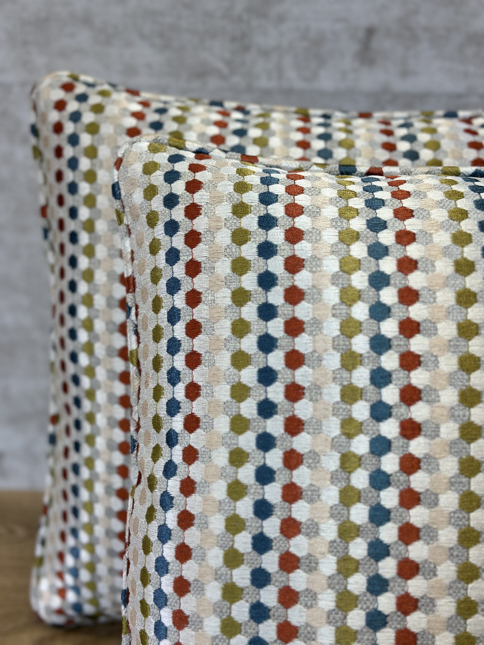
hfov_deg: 30.3
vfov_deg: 39.7
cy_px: 322
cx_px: 242
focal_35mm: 48
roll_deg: -1.5
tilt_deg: -17.1
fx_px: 895
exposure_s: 1/247
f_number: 1.78
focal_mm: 6.86
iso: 80
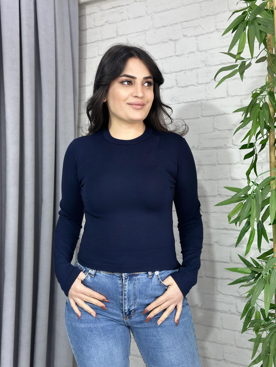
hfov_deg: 30.3
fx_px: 510
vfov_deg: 39.7
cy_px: 184
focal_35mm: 48
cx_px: 138
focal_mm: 6.86
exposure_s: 1/100
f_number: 1.78
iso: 80
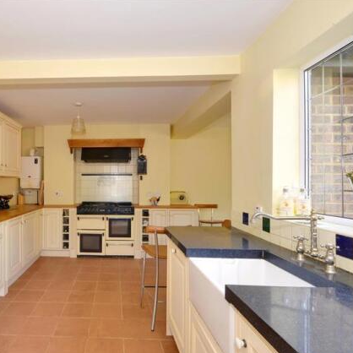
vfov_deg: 74.8
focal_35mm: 20
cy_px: 182
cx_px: 97
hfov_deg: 70.8
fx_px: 231
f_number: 11
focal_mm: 10
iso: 400
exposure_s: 1.6
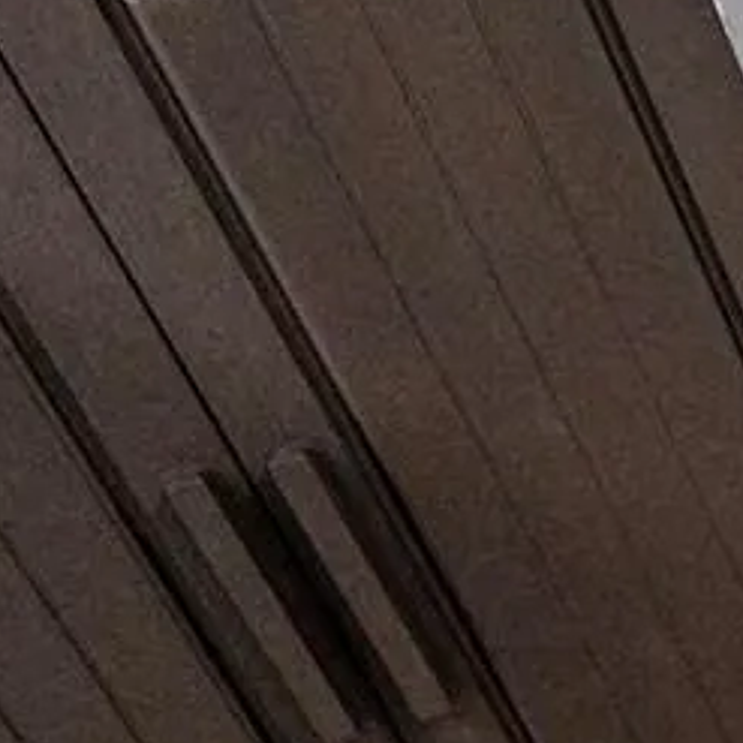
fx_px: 2204
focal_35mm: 91
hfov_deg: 12.8
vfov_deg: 16.6
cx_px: 1952
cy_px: 1257
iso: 1600
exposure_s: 1/200
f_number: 2.8
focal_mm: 11
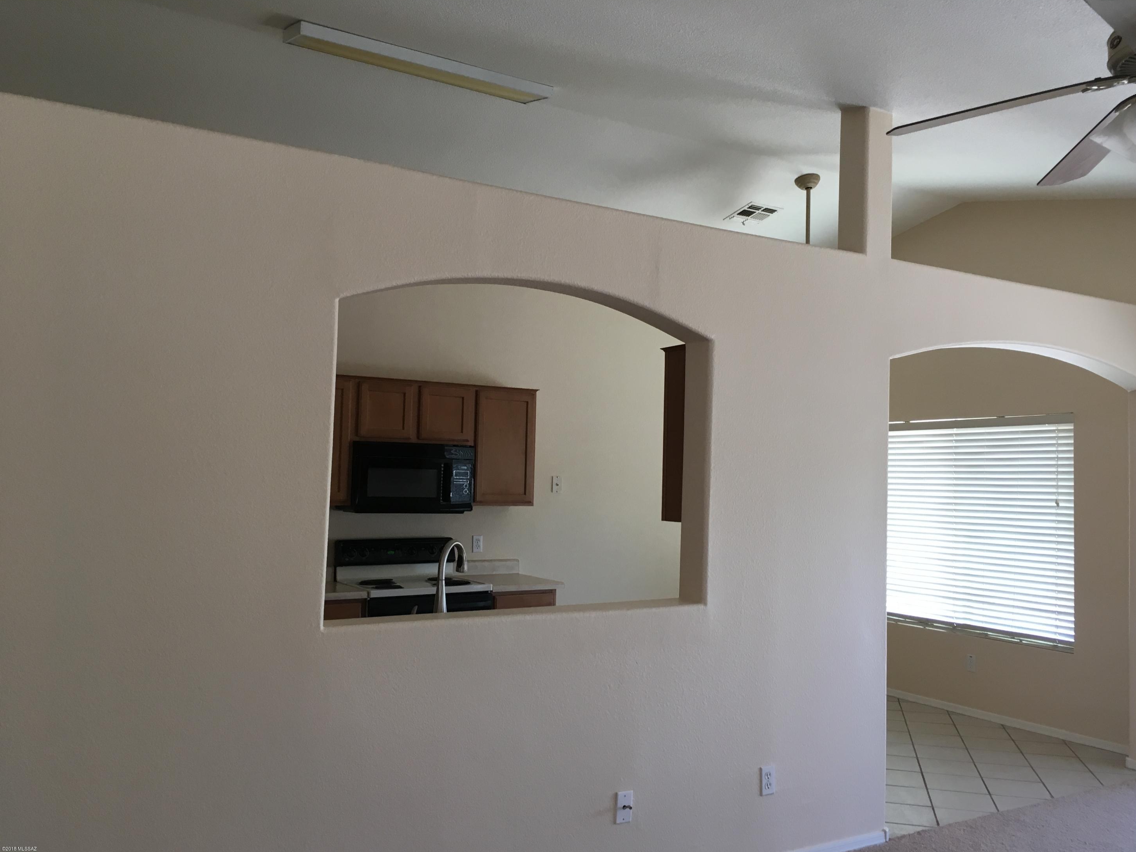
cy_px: 436
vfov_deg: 46.8
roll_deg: -1.0
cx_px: 587
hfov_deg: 60.0
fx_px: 985
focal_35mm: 30
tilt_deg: +0.6
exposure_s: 1/30
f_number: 2.2
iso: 25
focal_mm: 4.15
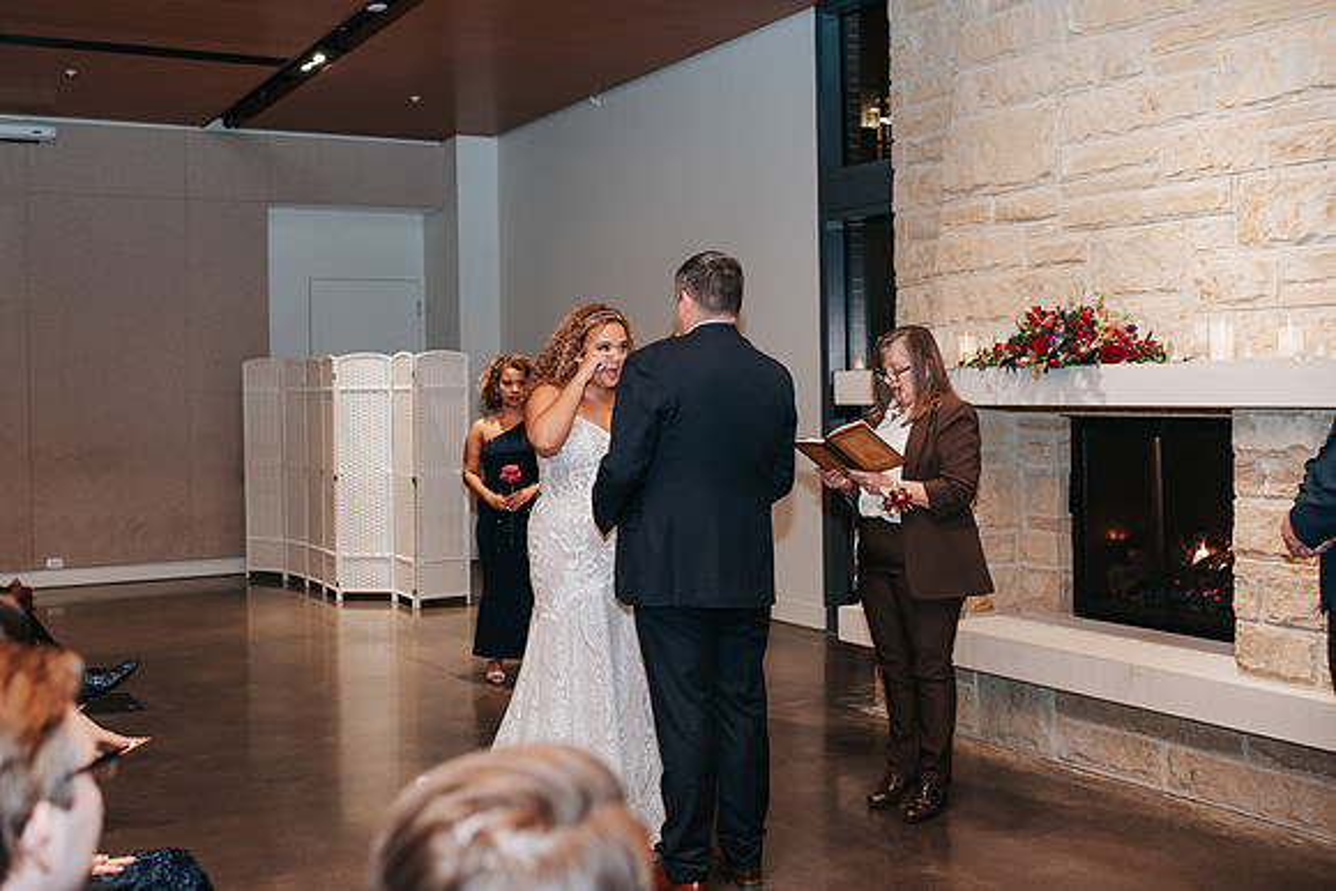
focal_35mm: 40
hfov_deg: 48.5
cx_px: 576
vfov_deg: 33.5
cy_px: 384
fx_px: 1478
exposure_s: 1/200
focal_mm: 35
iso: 1000
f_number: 2.8
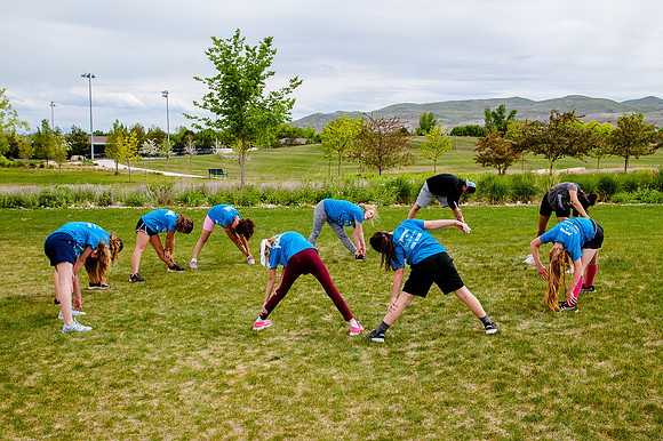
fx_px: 706
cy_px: 230
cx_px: 371
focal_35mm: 38
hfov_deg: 50.2
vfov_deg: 34.7
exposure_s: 1/320
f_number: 9
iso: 200
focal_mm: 31
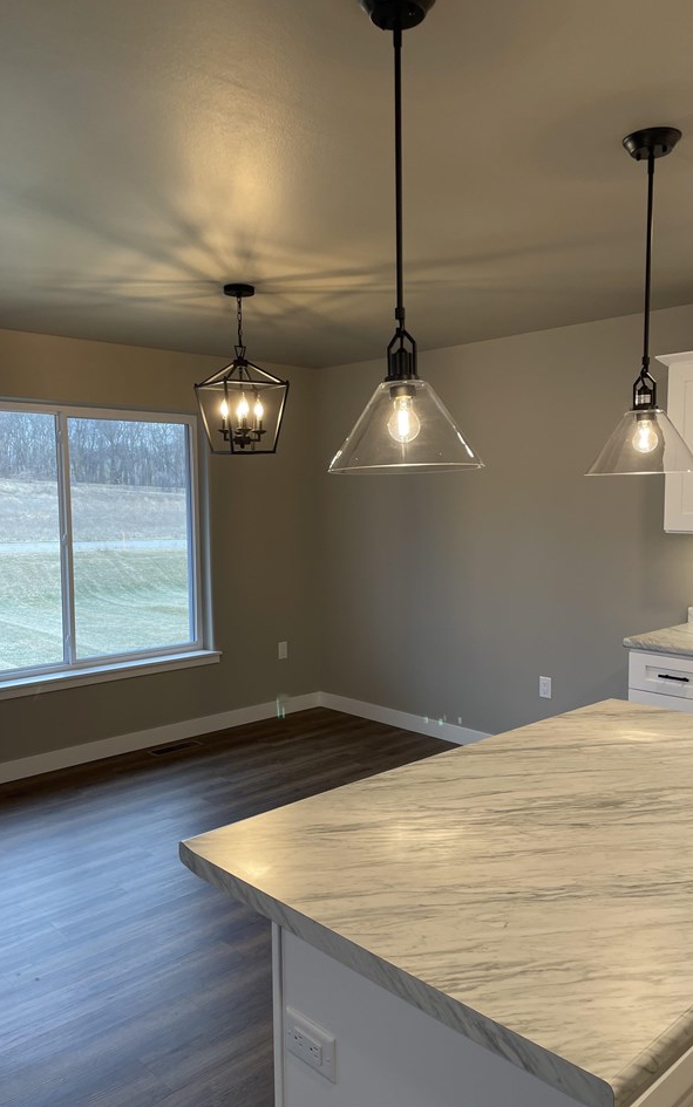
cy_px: 551
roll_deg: +0.8
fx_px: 846
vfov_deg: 66.5
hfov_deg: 44.5
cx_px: 332
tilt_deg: -4.8
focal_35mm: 28
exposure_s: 1/120
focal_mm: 4.2
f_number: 1.6
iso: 32
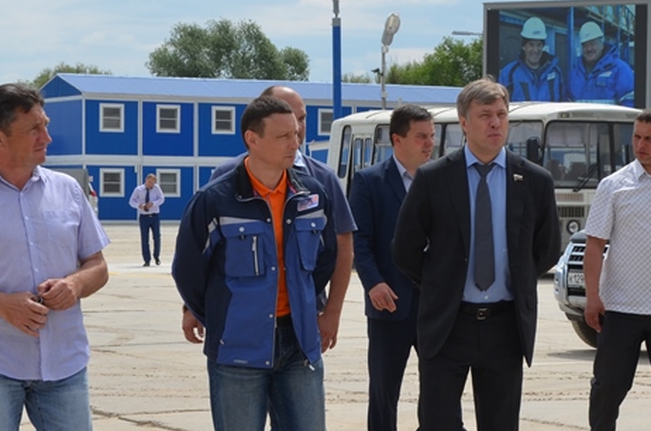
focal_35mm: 133
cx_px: 450
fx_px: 2400
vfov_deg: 10.3
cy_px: 239
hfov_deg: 15.4
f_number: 9
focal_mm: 40
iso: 100
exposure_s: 1/320
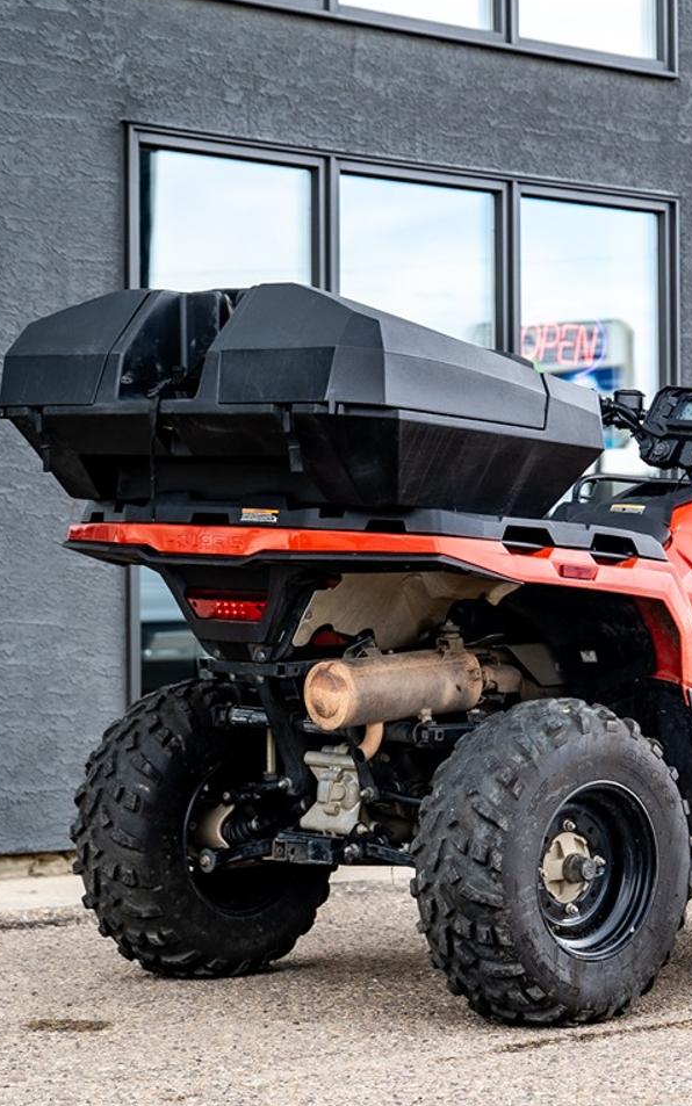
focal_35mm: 106
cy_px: 550
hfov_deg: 12.3
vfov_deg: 19.6
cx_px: 584
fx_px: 3197
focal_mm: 58
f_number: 4
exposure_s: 1/160
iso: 160
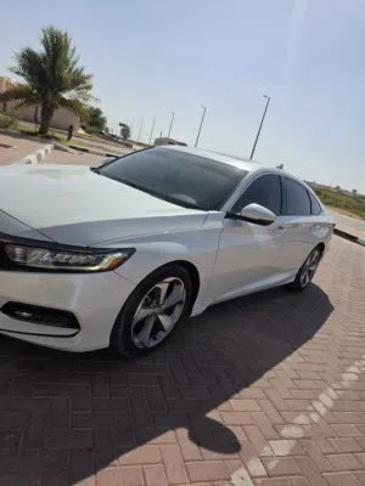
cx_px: 182
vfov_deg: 73.9
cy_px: 243
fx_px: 323
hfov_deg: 58.9
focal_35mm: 23
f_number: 1.4
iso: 40
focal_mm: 6.5
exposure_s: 1/7939
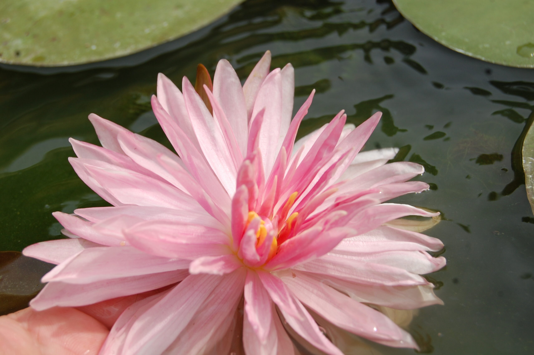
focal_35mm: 69
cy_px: 178
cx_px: 267
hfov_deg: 29.3
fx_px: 1023
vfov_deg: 19.7
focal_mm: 46
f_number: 9
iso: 200
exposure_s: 1/320
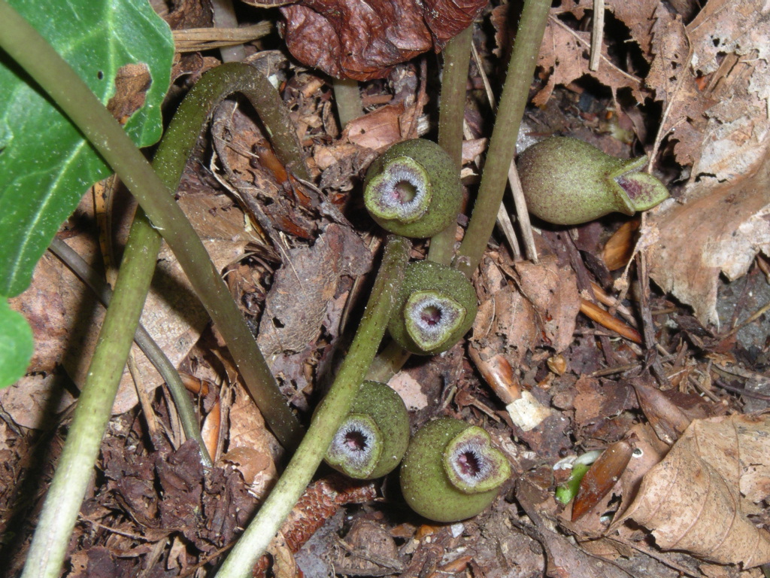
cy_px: 289
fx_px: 2113
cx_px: 385
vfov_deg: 15.6
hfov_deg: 20.7
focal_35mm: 95
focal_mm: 14.7
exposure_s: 1/100
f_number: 9.3
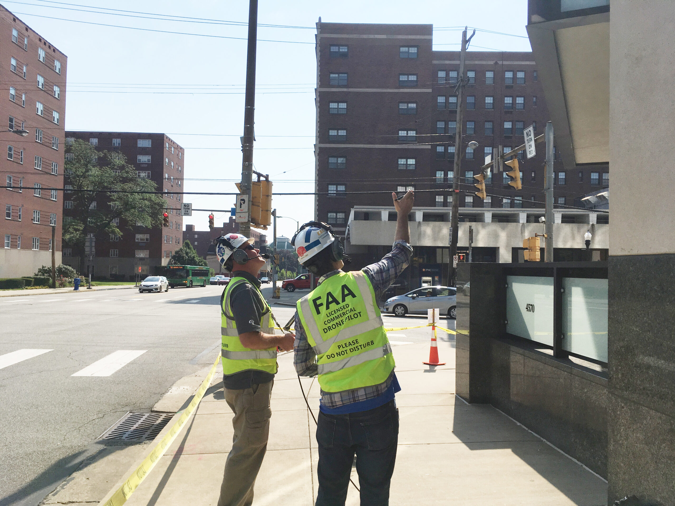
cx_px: 338
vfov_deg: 48.2
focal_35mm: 29
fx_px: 565
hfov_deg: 61.7
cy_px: 253
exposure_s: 1/2959
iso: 25
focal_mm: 4.15
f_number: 2.2
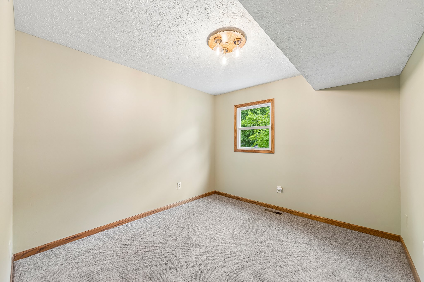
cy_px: 141
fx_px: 165
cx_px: 212
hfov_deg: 104.3
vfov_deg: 81.2
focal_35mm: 14
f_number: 2.8
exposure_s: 1/80
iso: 200
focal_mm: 14
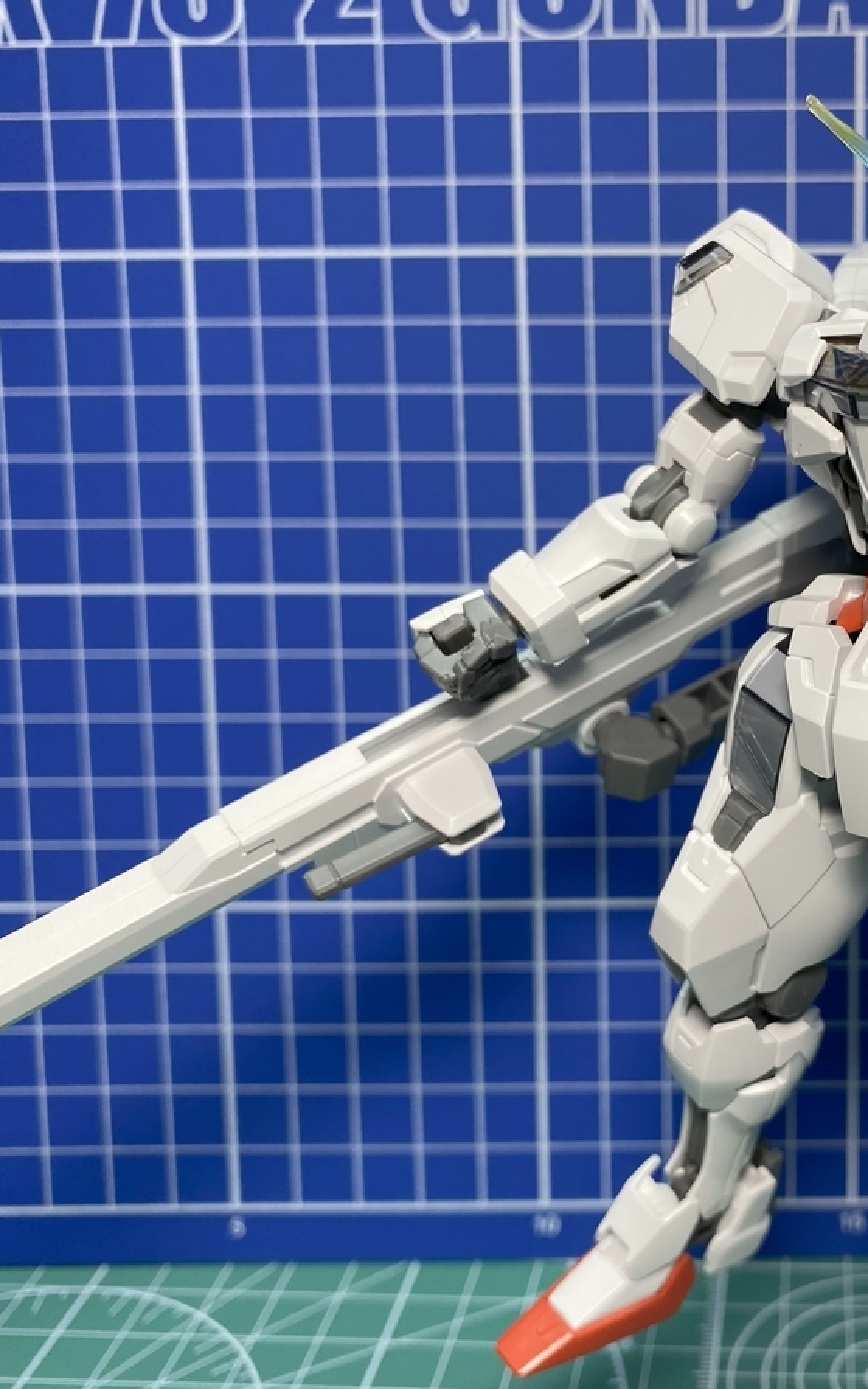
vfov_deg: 52.7
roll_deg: +1.1
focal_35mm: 37
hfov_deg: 32.5
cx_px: 801
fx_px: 1400
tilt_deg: -15.2
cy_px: 694
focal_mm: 4.25
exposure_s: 1/100
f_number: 1.8
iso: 80
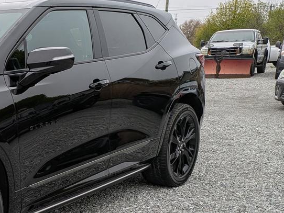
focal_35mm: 59
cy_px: 155
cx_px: -48
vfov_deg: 24.6
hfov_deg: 28.8
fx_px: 484
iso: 47
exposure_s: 1/163
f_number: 1.89
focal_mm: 5.43
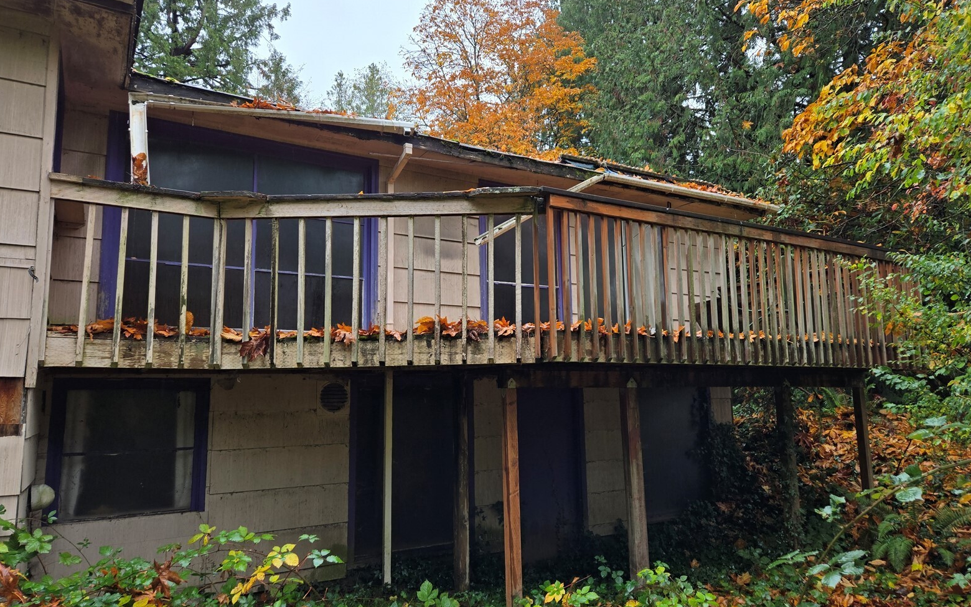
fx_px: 662
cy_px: 304
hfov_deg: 72.5
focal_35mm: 25
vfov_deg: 49.3
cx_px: 492
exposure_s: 1/180
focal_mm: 5.4
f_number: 1.8
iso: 32
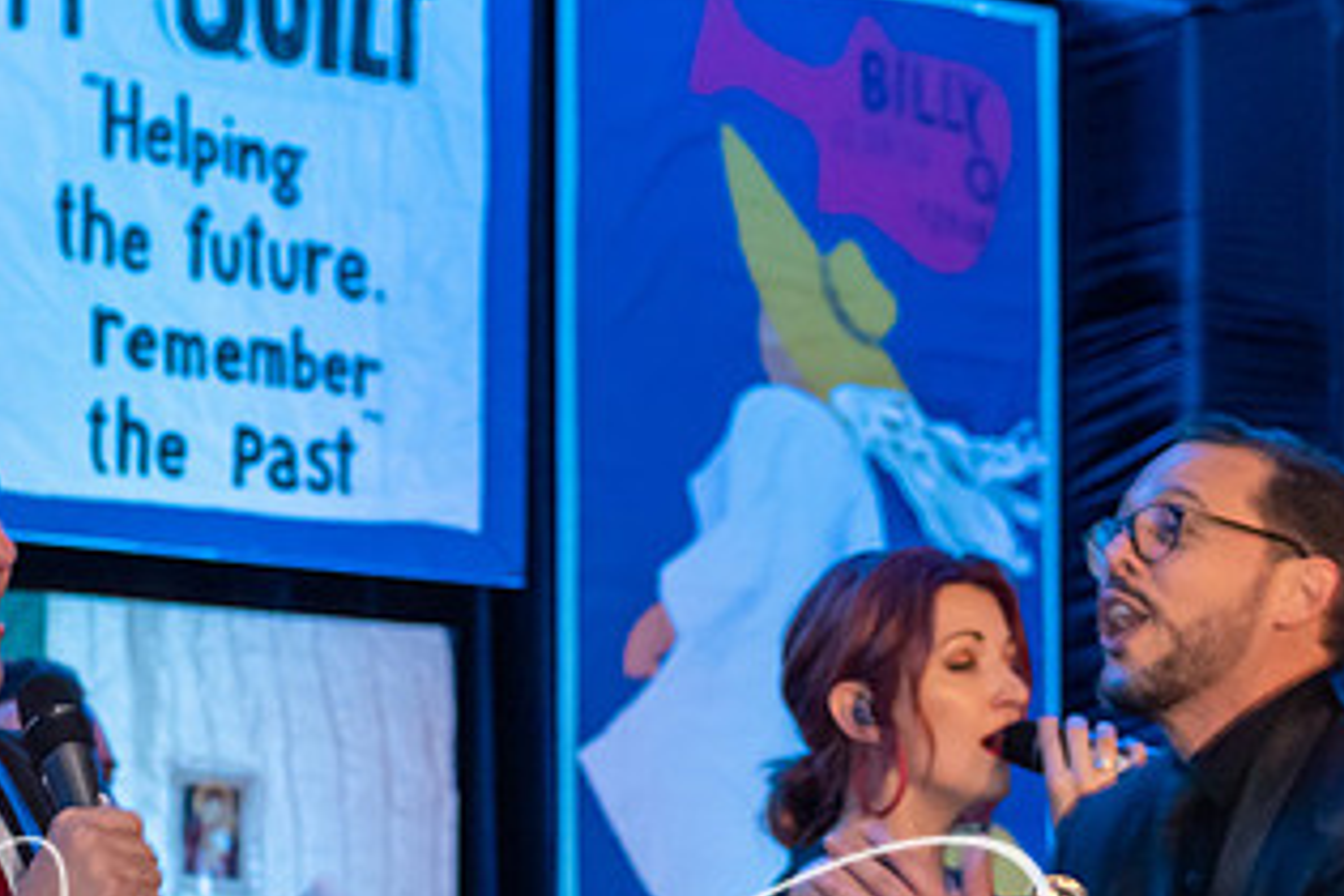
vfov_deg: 6.6
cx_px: 448
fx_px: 7765
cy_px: 672
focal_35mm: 208
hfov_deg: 9.9
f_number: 4.8
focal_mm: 75
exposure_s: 1/60
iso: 2800
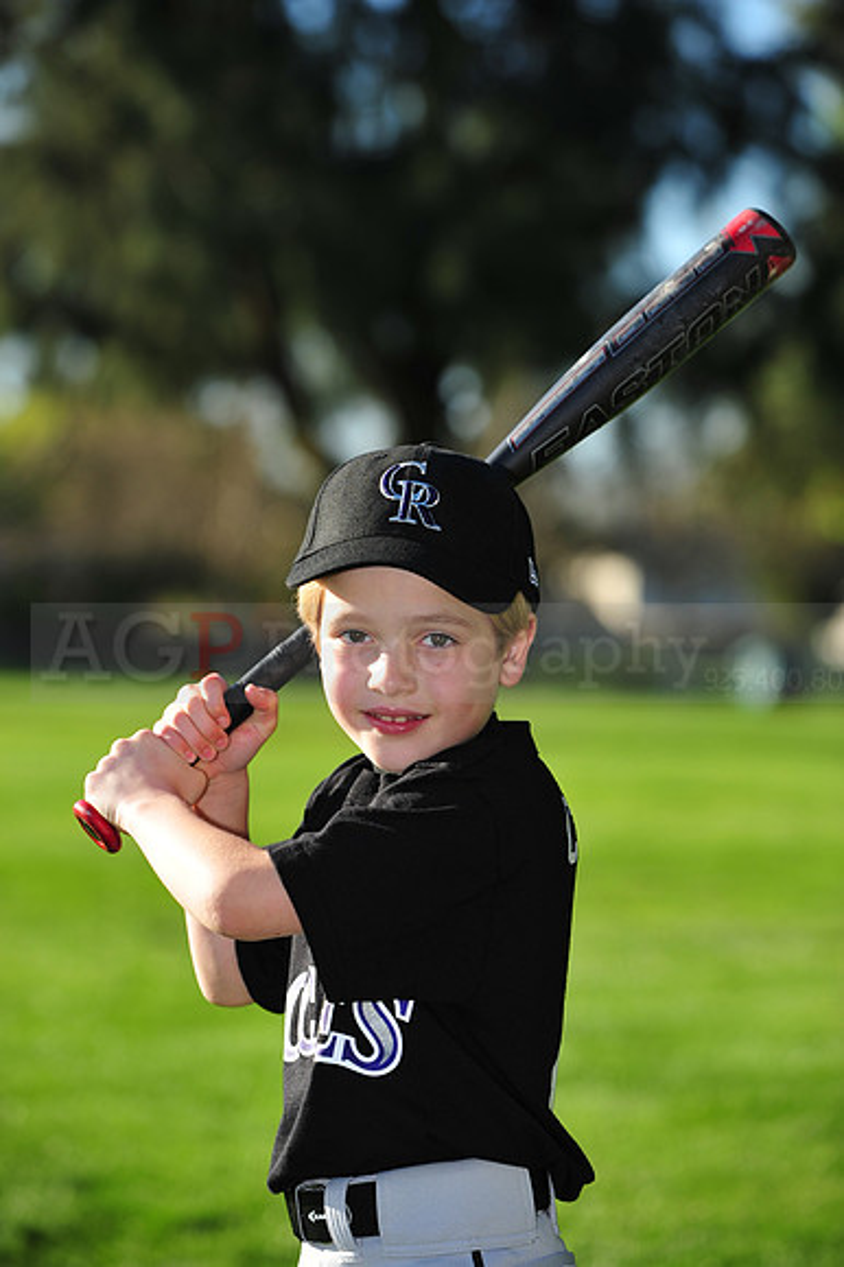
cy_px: 634
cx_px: 422
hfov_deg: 10.5
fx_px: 4577
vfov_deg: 15.8
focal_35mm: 130
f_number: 4.5
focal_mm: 130
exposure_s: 1/1000
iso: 200
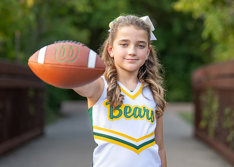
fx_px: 866
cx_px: 126
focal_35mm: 130
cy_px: 69
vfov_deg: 11.0
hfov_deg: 15.4
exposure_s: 1/1000
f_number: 2.8
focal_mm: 102
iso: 640
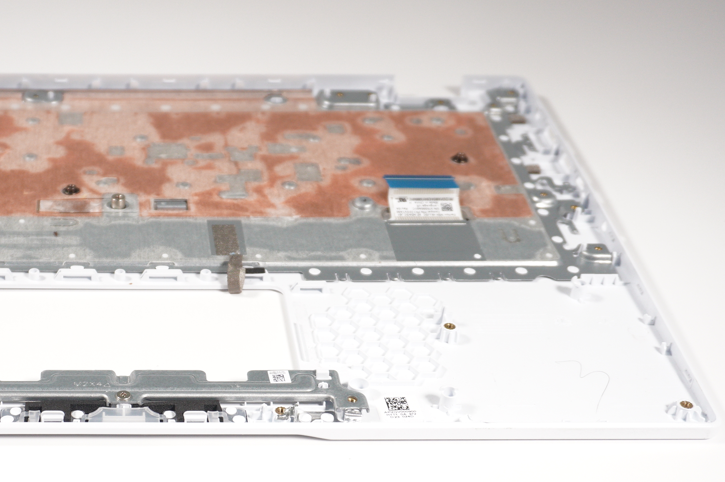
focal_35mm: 65
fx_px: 1305
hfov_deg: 30.1
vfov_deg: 20.7
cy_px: 366
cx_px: 114
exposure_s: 1/320
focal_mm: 25
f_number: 5
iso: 800
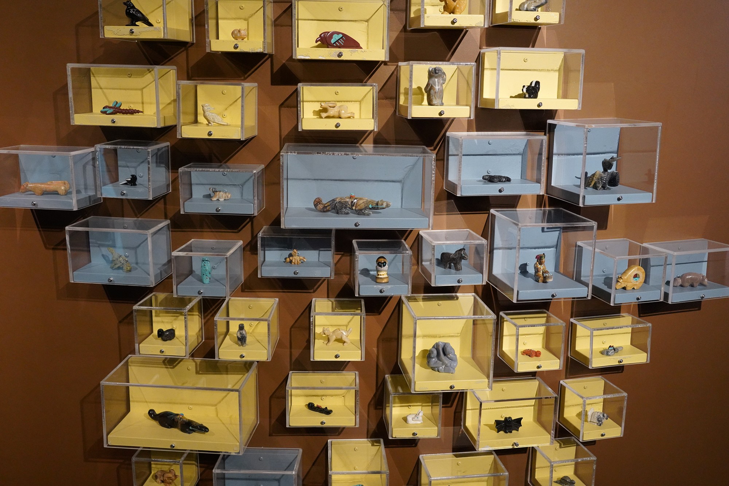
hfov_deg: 54.4
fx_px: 709
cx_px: 364
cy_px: 243
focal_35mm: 35
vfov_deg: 37.9
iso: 6400
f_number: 5
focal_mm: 35
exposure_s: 1/100
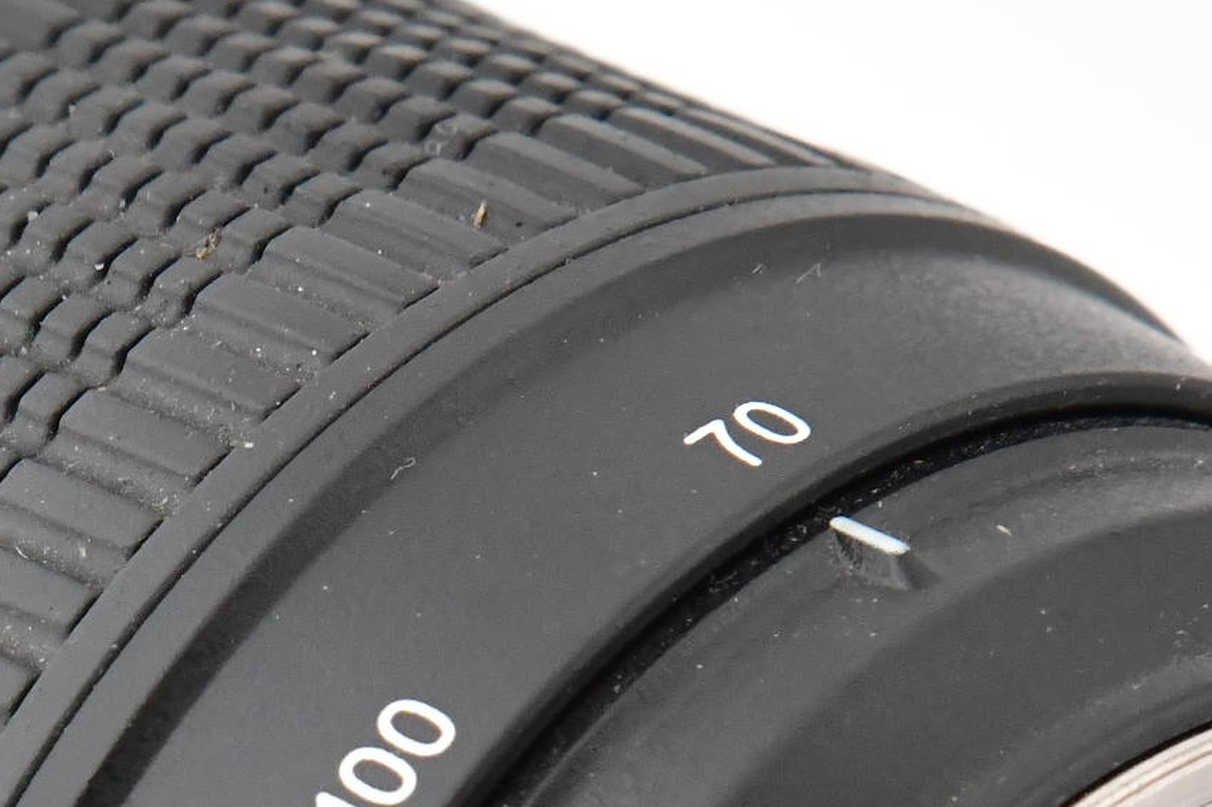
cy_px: 1181
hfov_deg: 3.6
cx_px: -42
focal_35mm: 579
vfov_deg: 2.4
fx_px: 19484
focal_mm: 120
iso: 3200
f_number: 11
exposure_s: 1/60
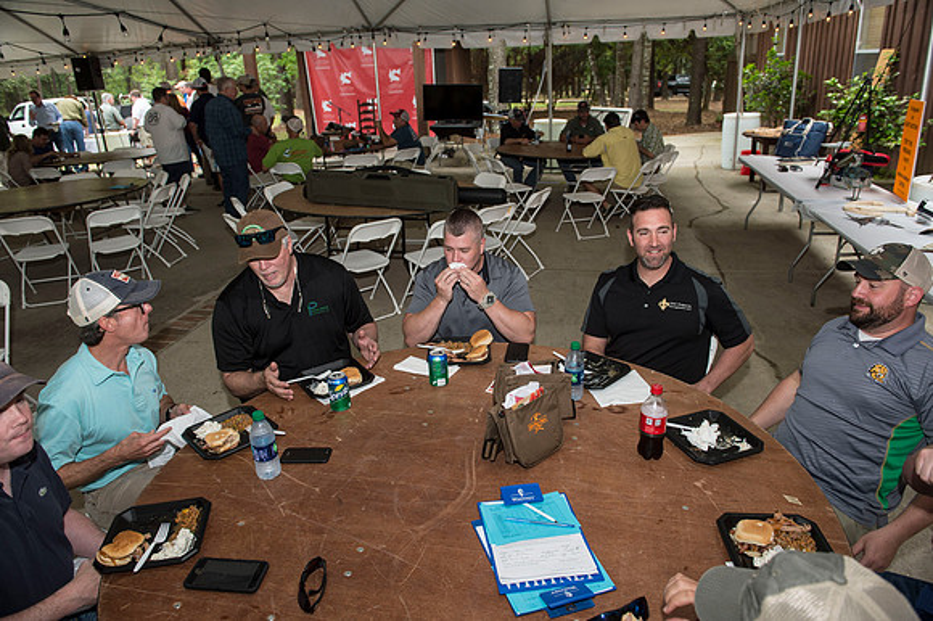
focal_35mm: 24
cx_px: 466
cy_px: 310
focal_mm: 24
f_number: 5
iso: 500
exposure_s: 1/640
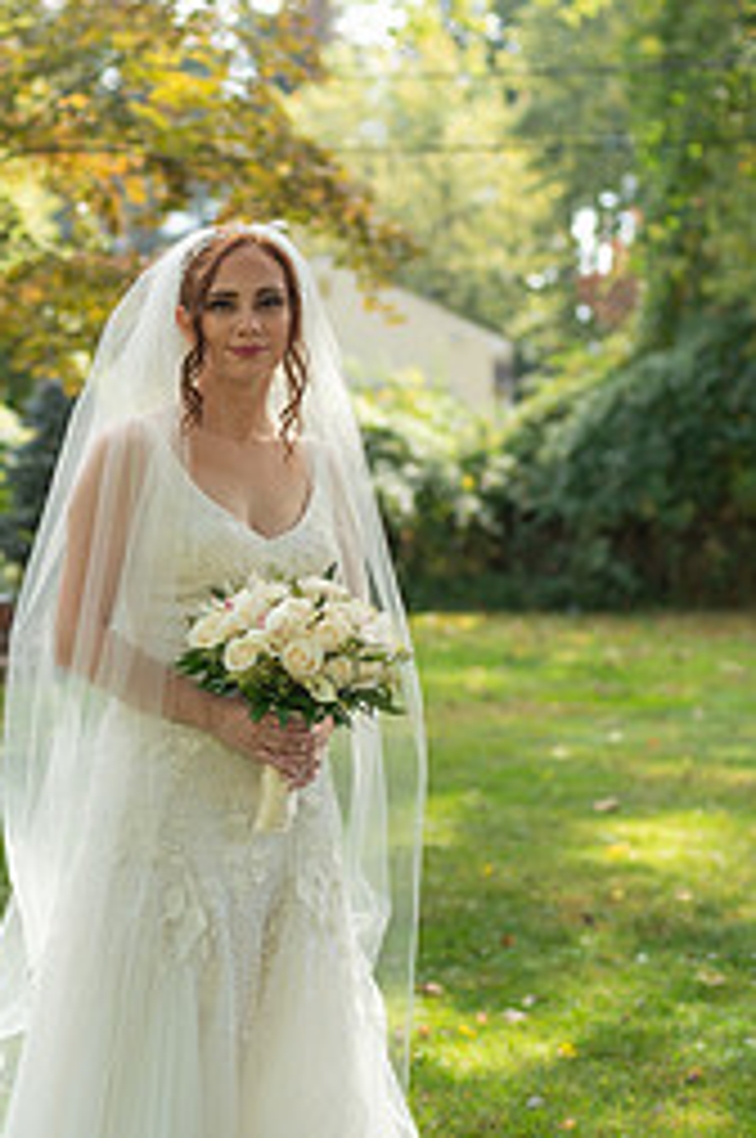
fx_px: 2811
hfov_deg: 15.2
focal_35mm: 89
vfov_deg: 22.9
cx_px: 187
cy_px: 562
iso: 320
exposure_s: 1/1600
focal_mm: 50
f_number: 2.5
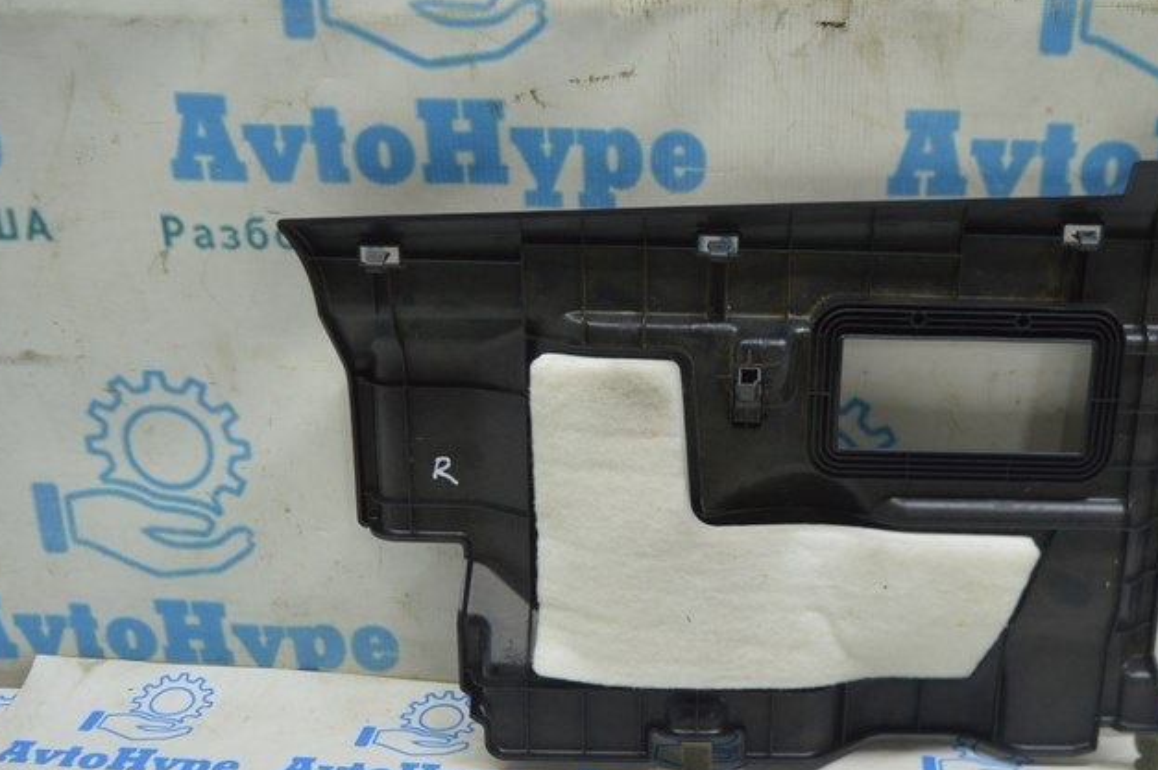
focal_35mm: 49
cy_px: 527
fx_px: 1575
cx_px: 711
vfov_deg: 27.3
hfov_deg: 40.1
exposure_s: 1/50
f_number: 3.5
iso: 400
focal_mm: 20
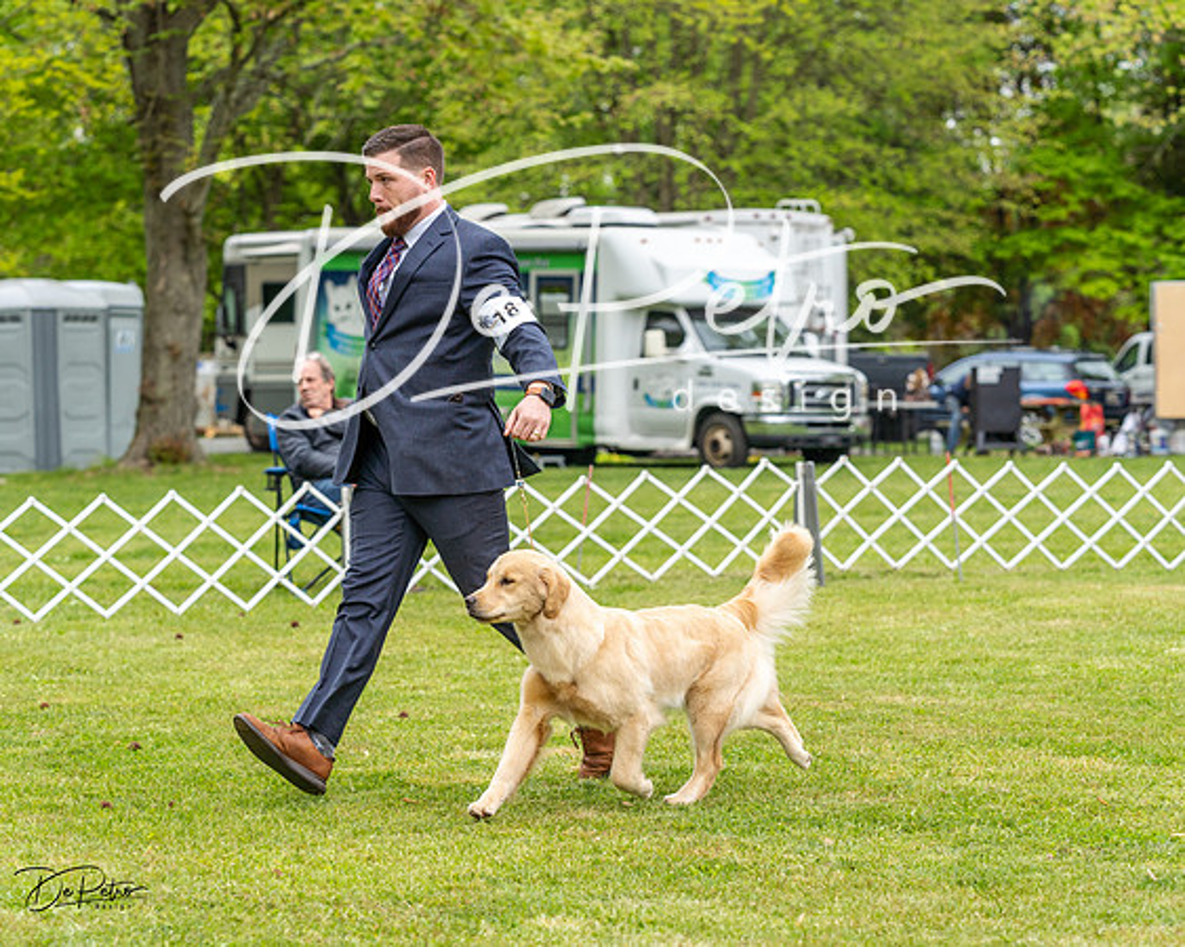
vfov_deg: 14.1
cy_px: 474
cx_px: 592
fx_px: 3830
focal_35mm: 109
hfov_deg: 17.6
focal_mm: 97
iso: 400
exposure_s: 1/640
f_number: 4.5
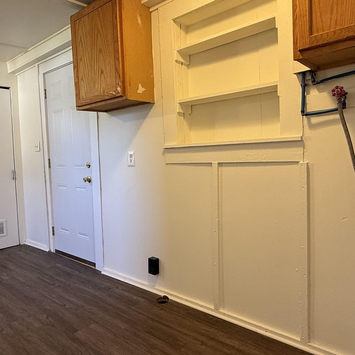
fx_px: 313
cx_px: 145
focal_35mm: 27
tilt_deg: -2.8
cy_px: 173
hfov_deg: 58.7
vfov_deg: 59.1
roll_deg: +2.3
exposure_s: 1/60
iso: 160
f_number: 2.2
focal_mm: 2.22
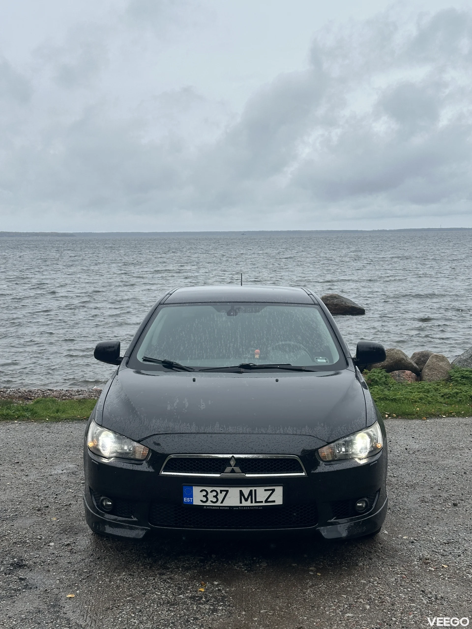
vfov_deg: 39.7
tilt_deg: -3.8
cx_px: 236
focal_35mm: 48
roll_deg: +0.0
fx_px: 873
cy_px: 314
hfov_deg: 30.3
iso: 64
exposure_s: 1/1395
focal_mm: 6.86
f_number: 1.78
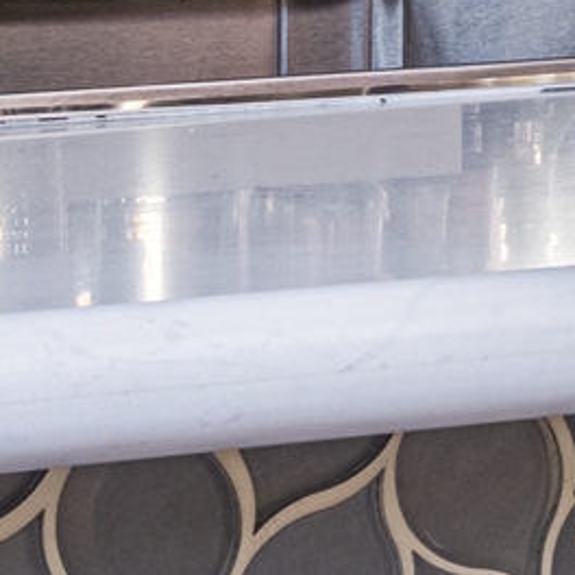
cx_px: 2971
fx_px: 5995
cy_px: -446
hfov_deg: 4.6
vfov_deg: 5.4
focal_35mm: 319
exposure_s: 1/80
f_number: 16
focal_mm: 33
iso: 100
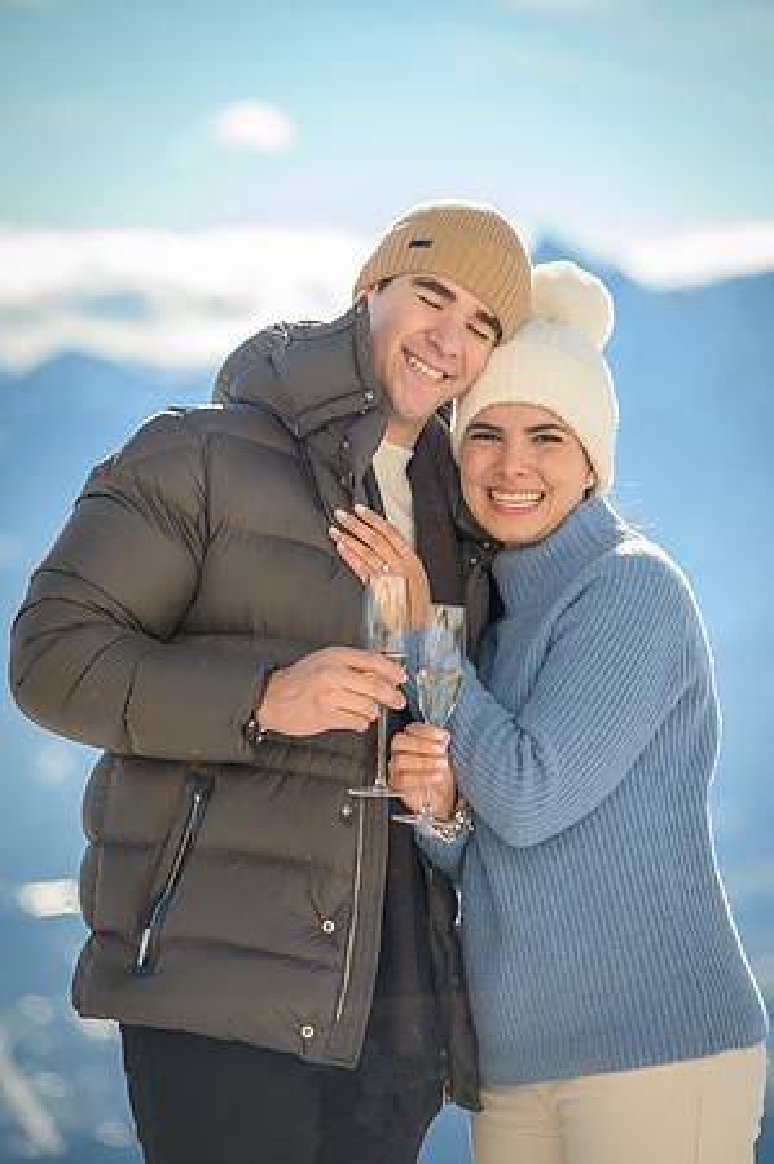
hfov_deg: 10.1
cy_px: 582
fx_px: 4363
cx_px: 387
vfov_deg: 15.2
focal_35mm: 135
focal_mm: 135
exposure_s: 1/800
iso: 100
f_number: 3.5
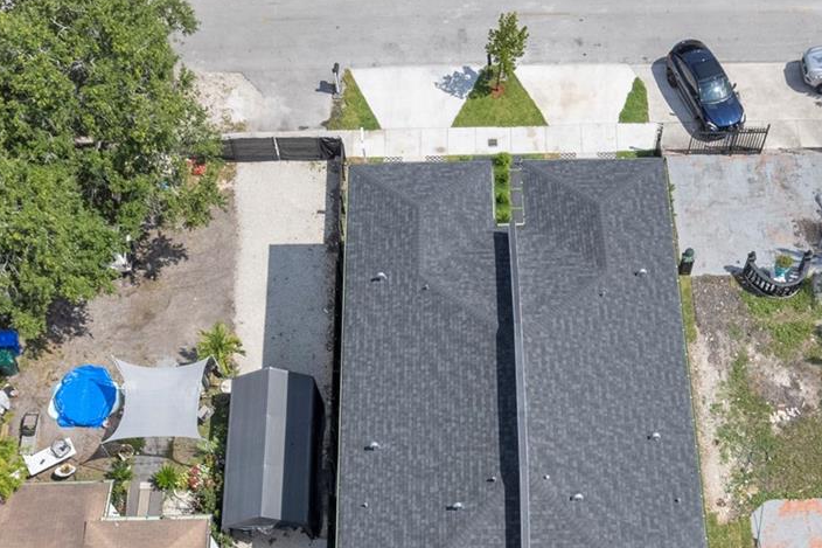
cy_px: 460
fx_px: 1141
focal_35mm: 50
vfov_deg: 26.3
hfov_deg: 39.5
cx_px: 486
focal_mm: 8.38
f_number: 2.8
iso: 130
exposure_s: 1/3000
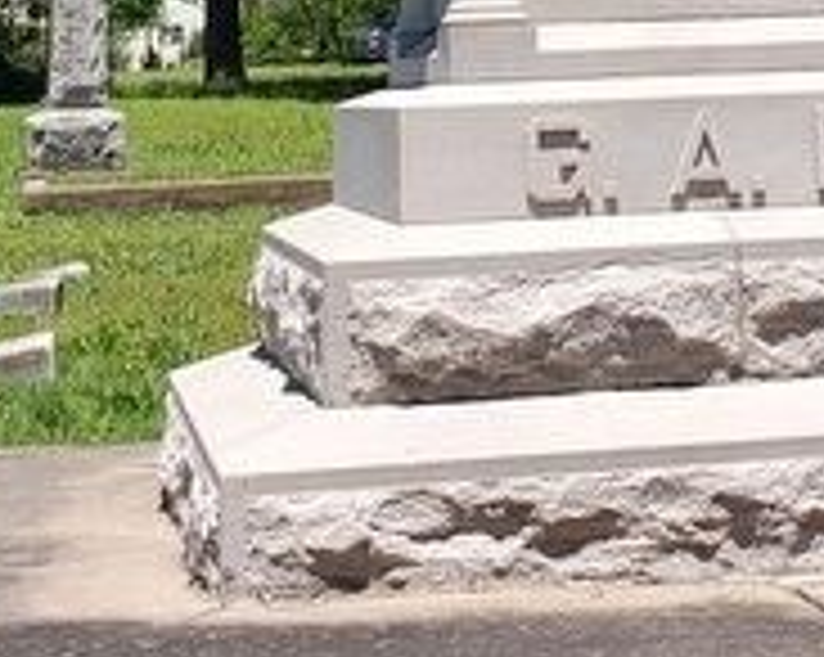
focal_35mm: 111
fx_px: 2704
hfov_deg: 17.2
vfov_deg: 12.6
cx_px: 657
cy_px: -531
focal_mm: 4.3
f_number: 2.4
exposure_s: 1/1161
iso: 50
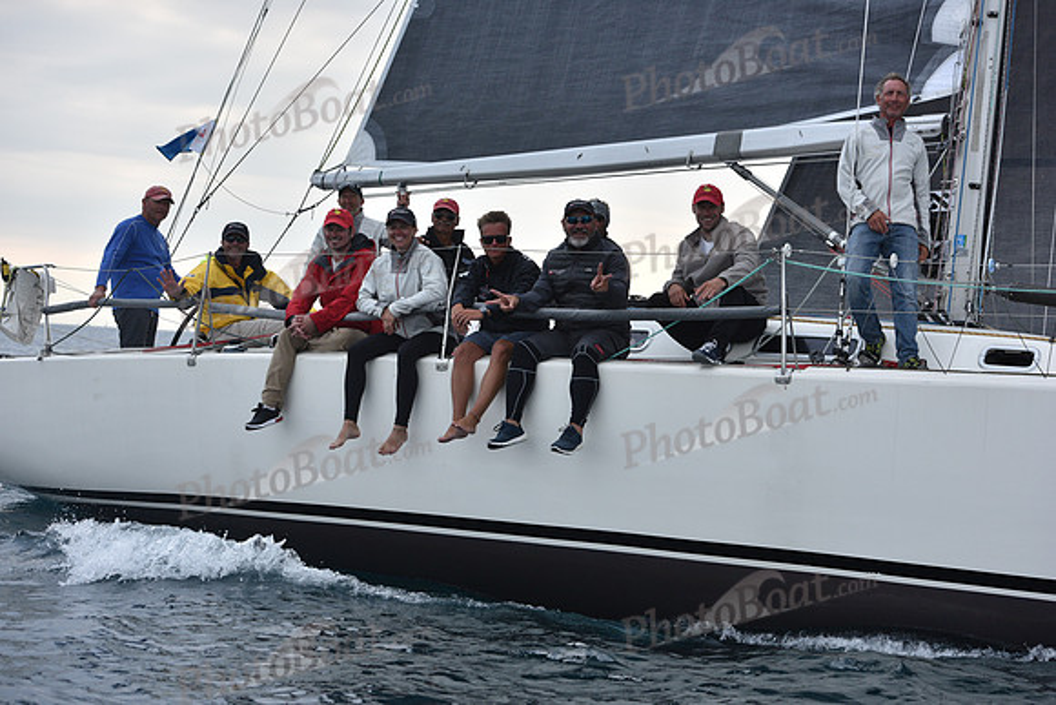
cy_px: 352
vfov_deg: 16.1
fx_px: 2494
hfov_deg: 23.9
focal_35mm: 85
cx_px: 528
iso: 400
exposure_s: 1/800
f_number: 5.6
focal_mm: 85
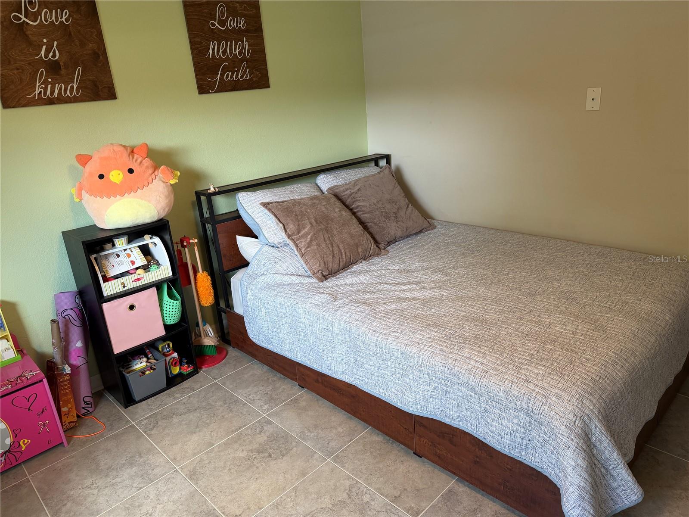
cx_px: 344
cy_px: 258
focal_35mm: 24
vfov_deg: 56.8
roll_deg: +4.7
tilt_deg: -20.1
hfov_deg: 71.6
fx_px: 478
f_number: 1.78
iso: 160
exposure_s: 1/60
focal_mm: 6.76
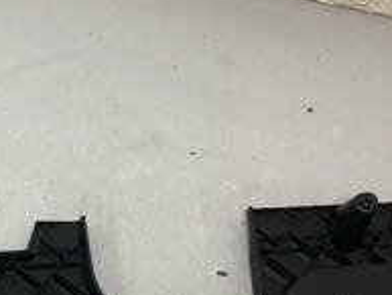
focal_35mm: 93
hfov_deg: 20.1
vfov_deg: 15.3
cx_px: -41
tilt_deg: -65.9
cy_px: 358
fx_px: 1054
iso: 32
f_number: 1.8
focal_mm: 4
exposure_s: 1/25
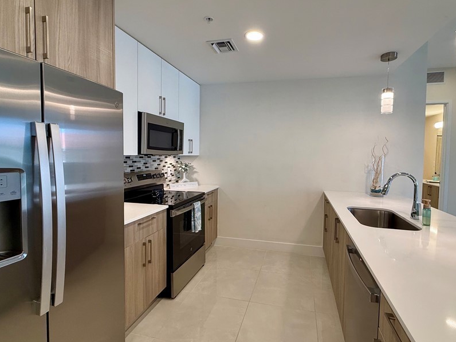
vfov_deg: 71.6
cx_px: 248
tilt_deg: -2.3
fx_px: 237
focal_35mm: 18
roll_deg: -0.9
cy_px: 164
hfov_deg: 87.5
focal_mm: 2.22
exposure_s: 1/120
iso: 160
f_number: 2.2
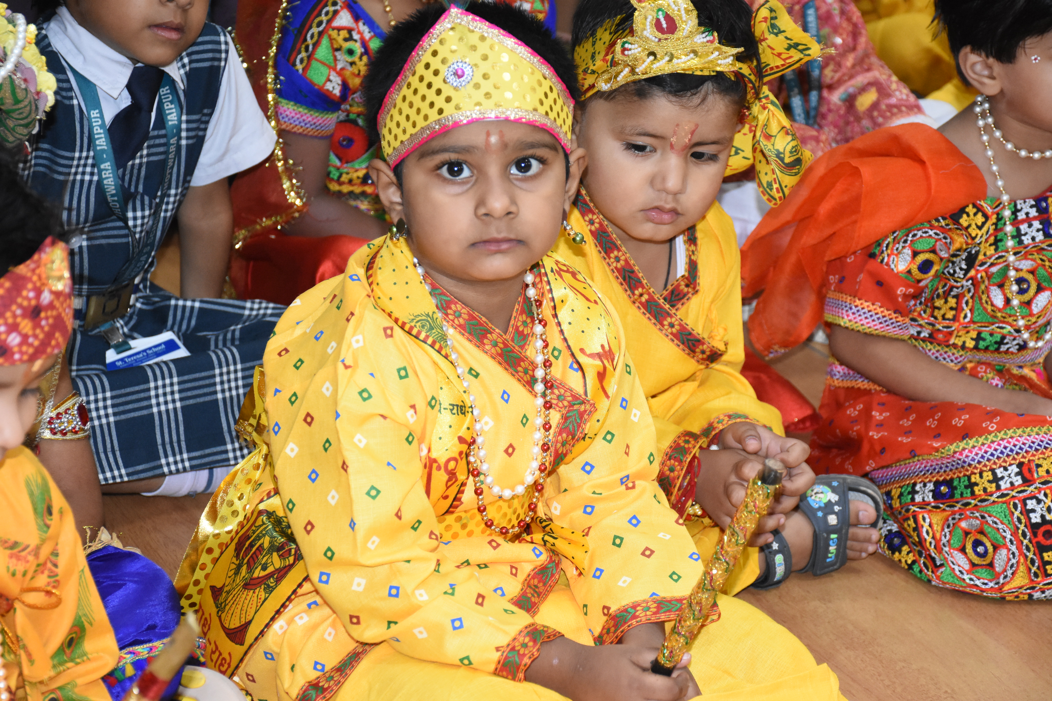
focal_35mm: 99
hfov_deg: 20.6
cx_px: 526
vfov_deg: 13.8
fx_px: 2893
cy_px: 350
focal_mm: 66
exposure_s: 1/100
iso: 2500
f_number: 5.6
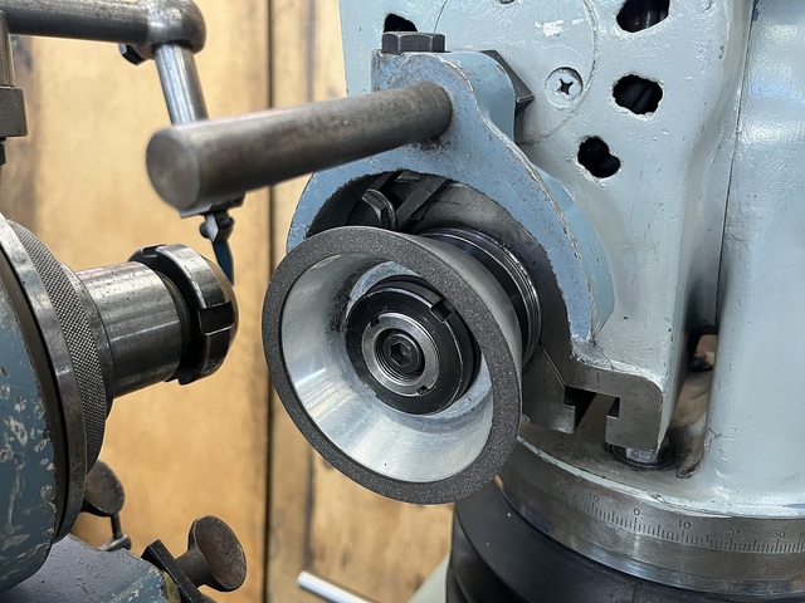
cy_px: 302
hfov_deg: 67.3
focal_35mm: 26
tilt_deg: -15.4
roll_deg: +0.4
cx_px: 402
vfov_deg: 53.1
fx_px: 605
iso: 125
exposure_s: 1/60
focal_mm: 5.1
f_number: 1.6
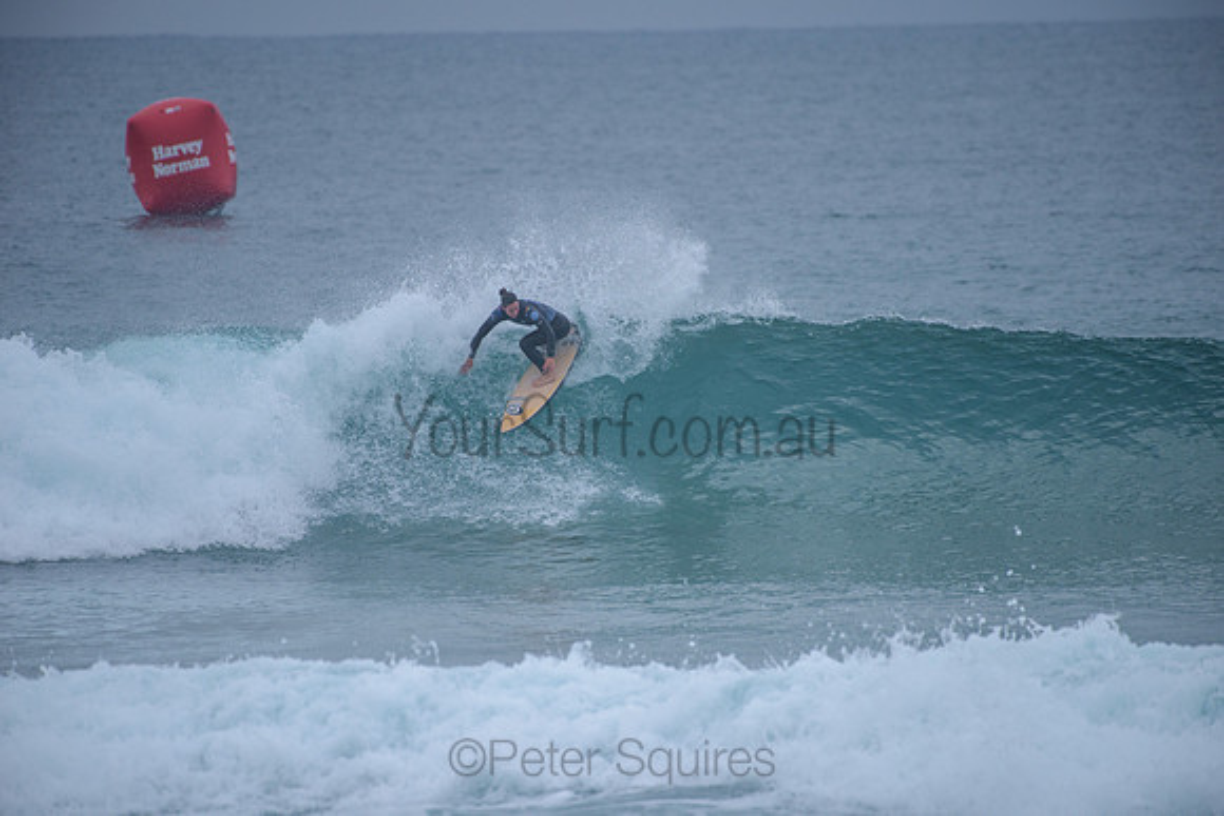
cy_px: 408
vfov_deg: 2.8
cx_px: 612
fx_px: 17003
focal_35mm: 500
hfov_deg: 4.1
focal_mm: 500
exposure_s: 1/2000
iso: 320
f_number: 5.6
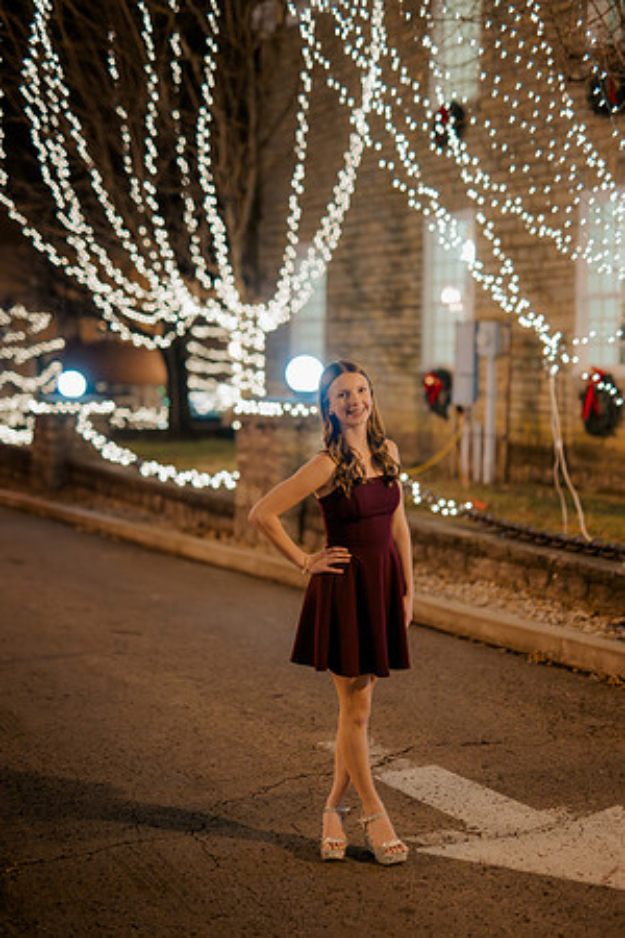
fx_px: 1302
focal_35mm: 50
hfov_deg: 27.0
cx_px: 312
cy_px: 469
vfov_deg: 39.6
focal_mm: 50
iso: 2500
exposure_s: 1/200
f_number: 1.4
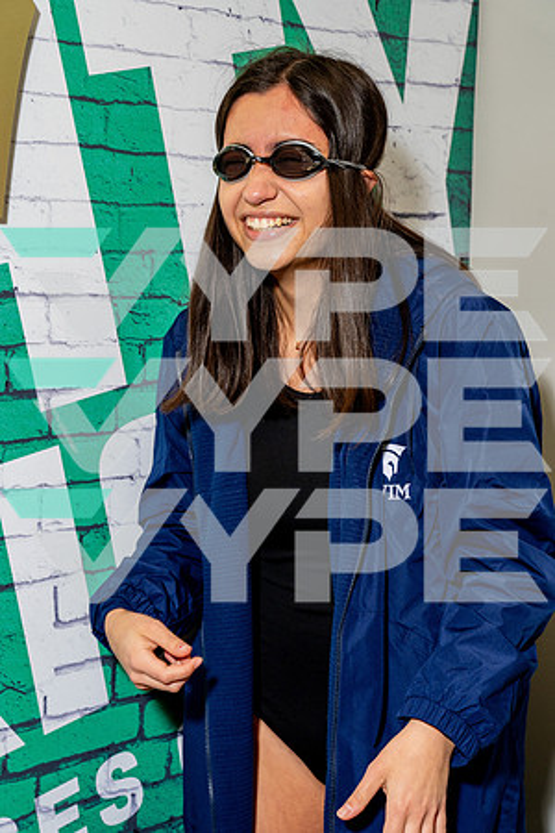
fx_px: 1480
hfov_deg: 21.2
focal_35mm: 64
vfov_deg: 31.4
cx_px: 278
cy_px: 416
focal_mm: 64
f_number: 7.1
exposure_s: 1/250
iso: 800
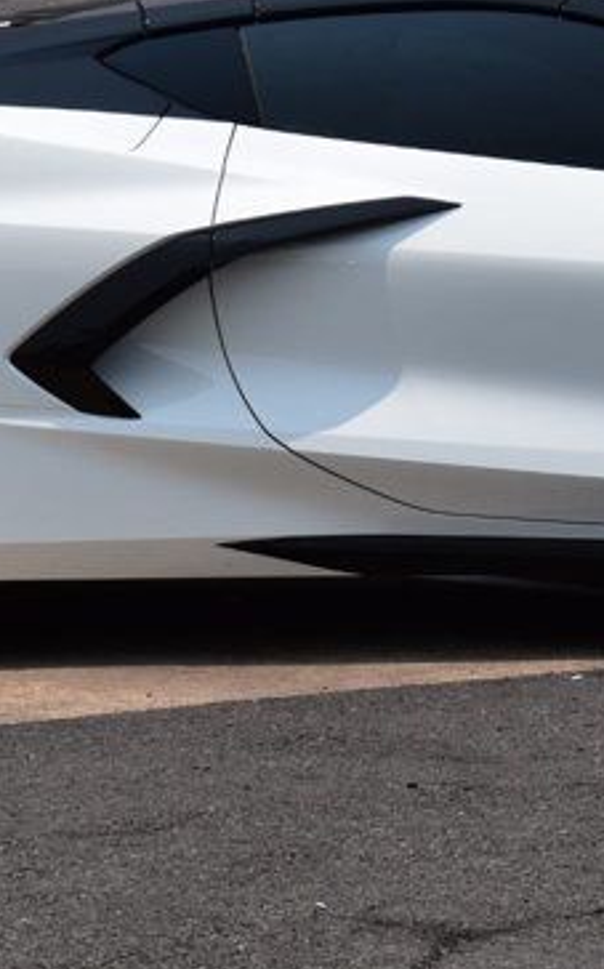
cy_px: 168
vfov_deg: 10.6
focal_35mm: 198
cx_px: 423
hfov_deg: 6.6
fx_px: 5223
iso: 200
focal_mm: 46
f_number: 11
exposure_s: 1/640
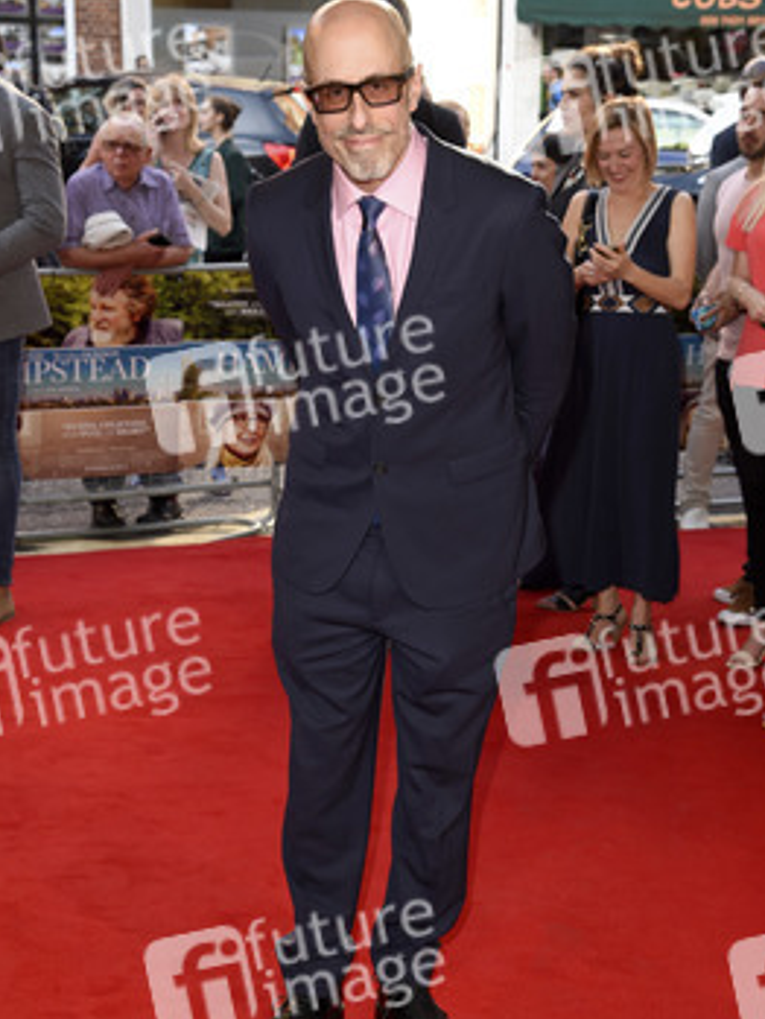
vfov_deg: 30.3
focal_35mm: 64
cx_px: 381
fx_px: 1885
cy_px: 531
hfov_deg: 22.9
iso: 800
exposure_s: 1/250
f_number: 6.3
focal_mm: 58
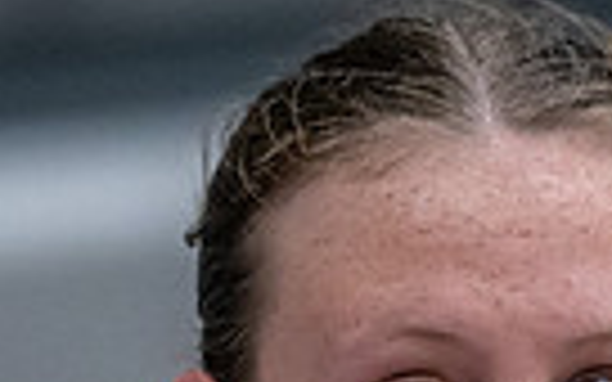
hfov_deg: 2.0
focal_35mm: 1074
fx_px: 17913
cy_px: 541
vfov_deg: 1.2
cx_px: 448
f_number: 2.8
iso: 5600
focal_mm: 200
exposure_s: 1/1000
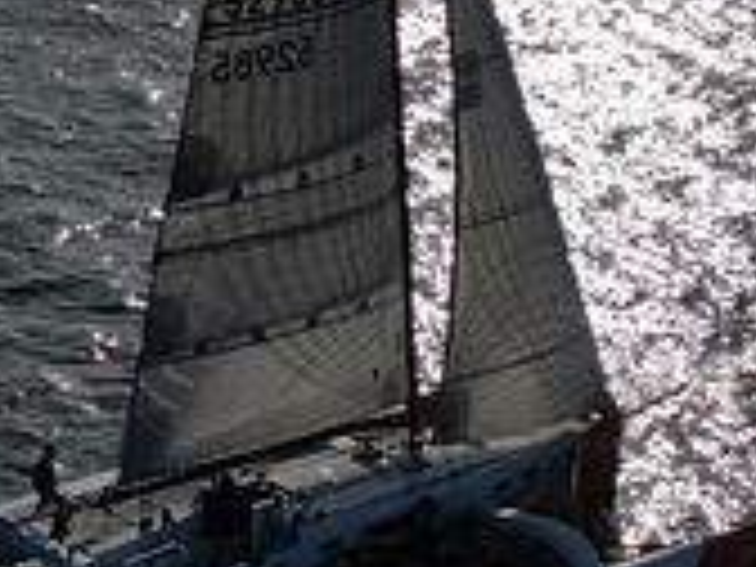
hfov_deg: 15.1
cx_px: 346
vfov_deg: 11.3
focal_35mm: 131
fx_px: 2861
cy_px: 124
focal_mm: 6.48
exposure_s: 1/8000
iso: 100
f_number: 3.4
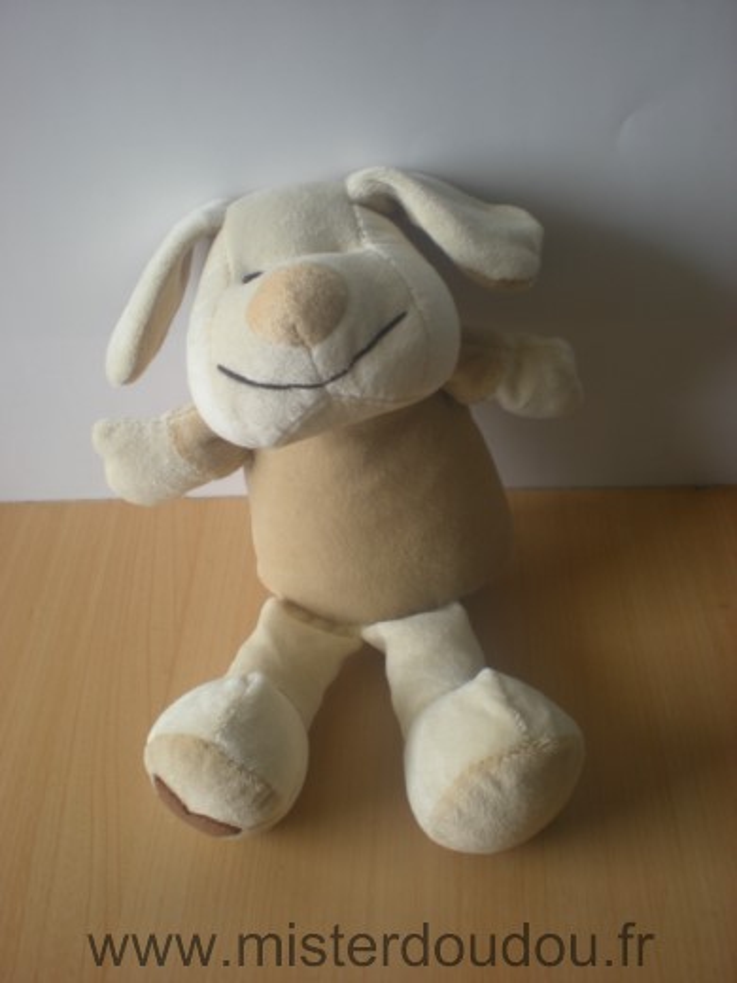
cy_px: 492
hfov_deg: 37.7
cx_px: 368
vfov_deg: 49.0
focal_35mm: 38
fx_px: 1079
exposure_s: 1/13.3
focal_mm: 6.3
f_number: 3.1
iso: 64
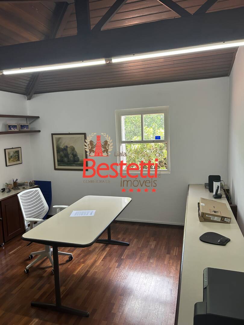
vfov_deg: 67.3
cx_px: 122
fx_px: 244
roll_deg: +2.0
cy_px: 162
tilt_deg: -6.8
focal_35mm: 26
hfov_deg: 53.1
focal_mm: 5.7
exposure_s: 1/121
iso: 80
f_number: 1.5
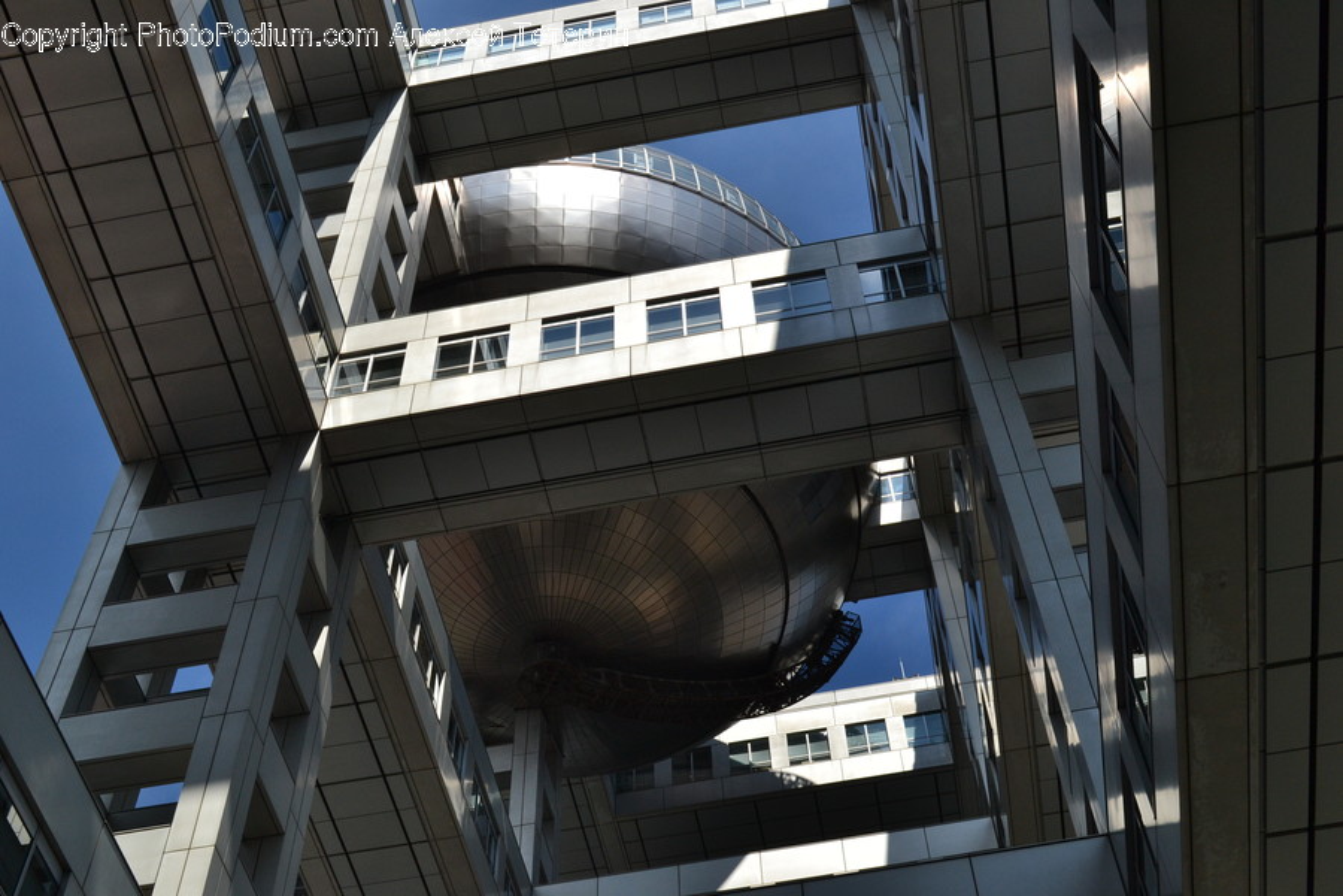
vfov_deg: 28.1
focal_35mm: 48
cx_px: 672
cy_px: 448
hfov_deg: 41.1
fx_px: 1791
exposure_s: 1/500
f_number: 11
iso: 360
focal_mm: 32
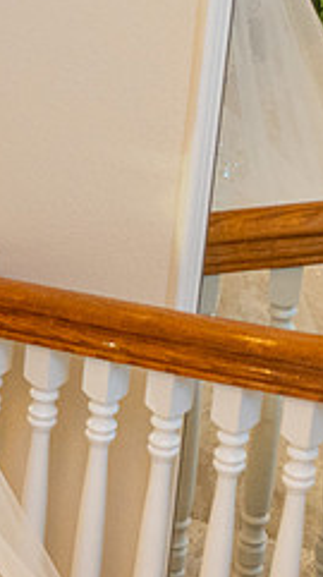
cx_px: -496
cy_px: 259
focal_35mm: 210
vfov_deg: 10.3
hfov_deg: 5.5
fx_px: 3208
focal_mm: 51
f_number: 4
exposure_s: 1/200
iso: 1250
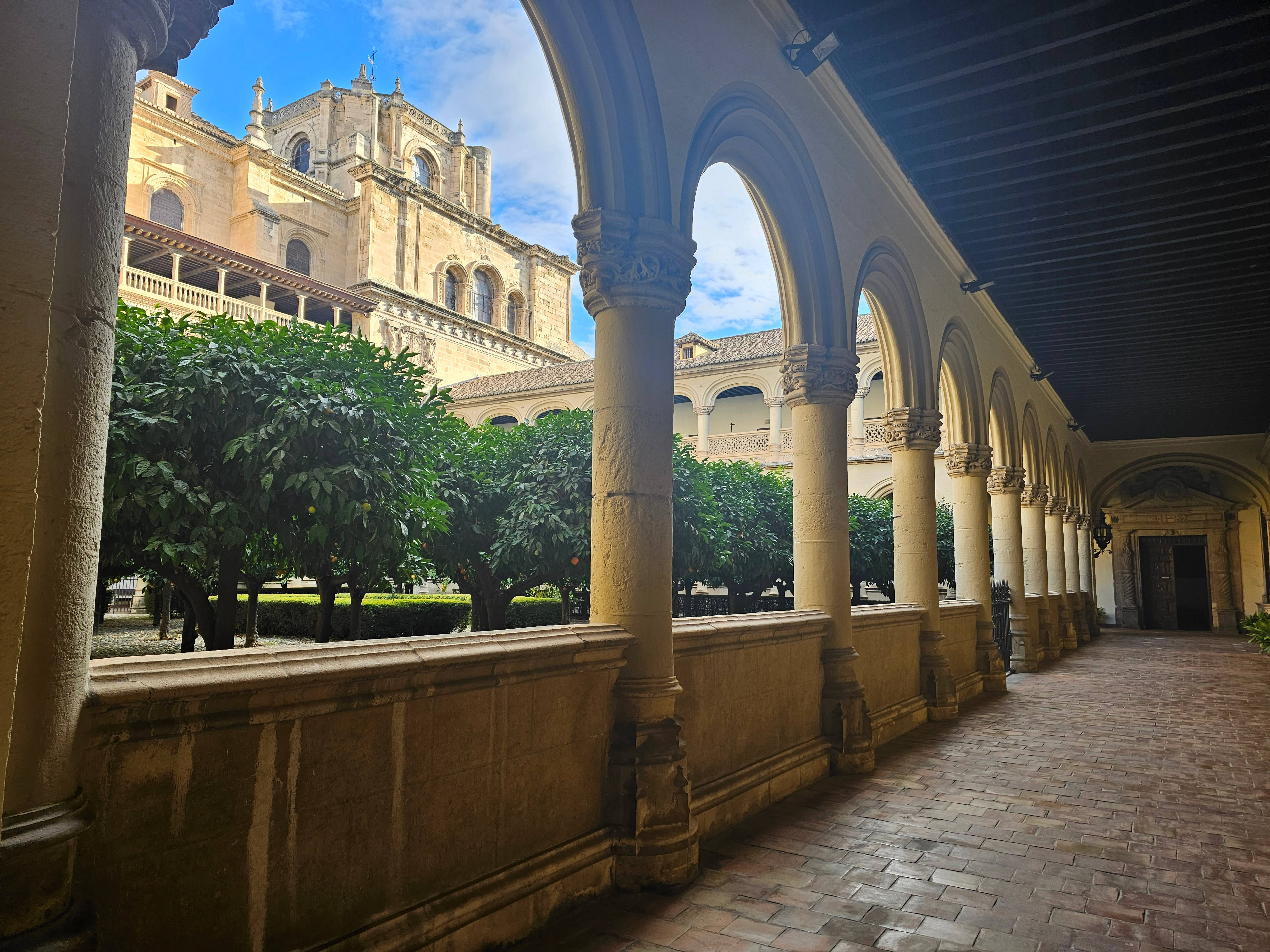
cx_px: 635
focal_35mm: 23
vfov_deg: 58.9
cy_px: 476
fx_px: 844
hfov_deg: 73.9
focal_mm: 6.3
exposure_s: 1/180
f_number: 1.7
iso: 32
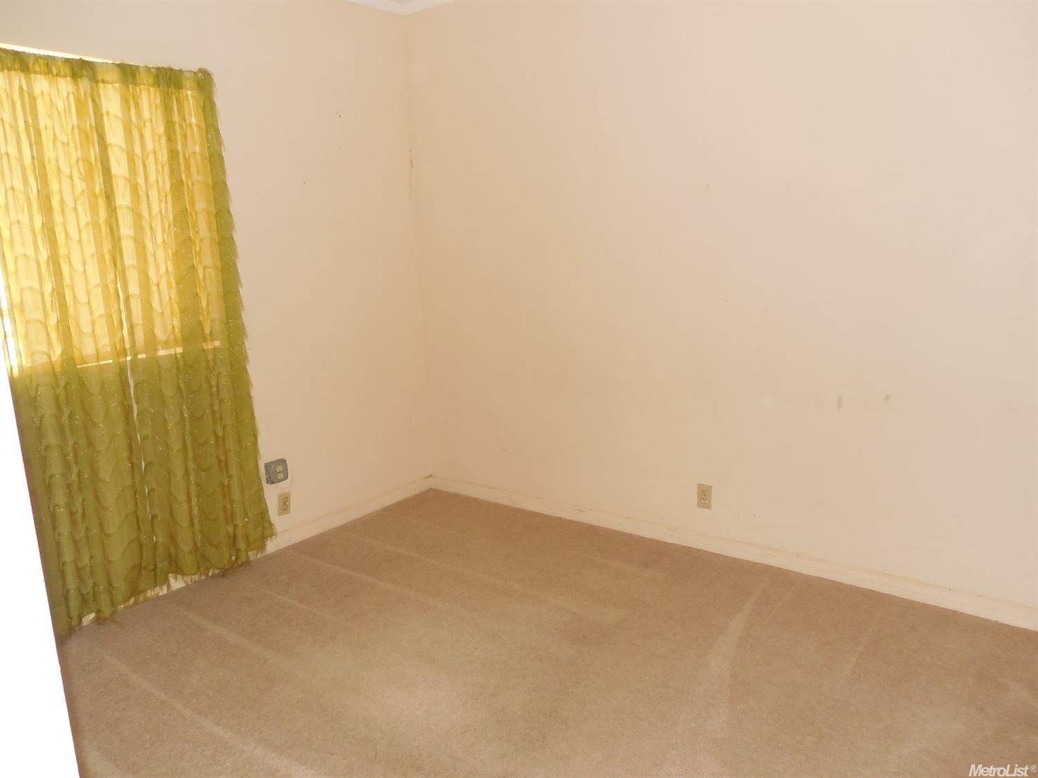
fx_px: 749
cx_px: 519
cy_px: 389
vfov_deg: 54.9
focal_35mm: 25
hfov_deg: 69.4
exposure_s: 1/25
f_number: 3.3
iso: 320
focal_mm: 4.5
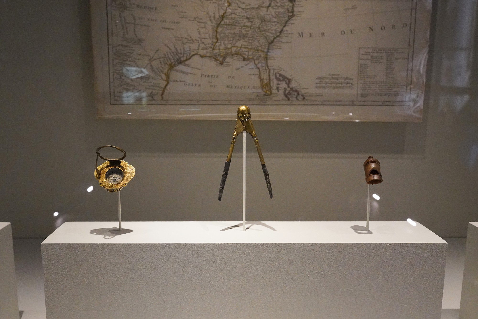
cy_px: 160
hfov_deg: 65.5
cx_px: 239
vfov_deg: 46.4
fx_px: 372
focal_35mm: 28
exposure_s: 1/100
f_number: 6.3
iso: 8000
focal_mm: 28
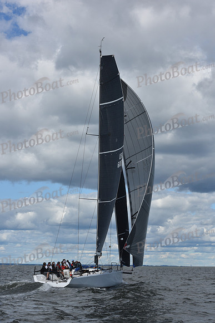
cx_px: 108
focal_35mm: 70
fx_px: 627
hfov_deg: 19.5
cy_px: 162
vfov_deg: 28.8
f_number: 11
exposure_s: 1/640
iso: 250
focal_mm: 70
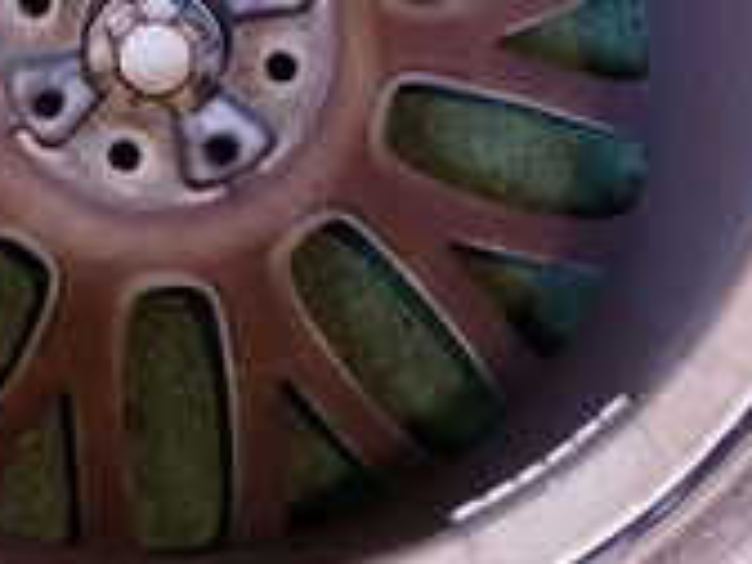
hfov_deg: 18.1
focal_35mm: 107
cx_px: 58
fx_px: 2324
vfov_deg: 13.7
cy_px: 40
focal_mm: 5.4
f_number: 2.3
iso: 200
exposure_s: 1/50
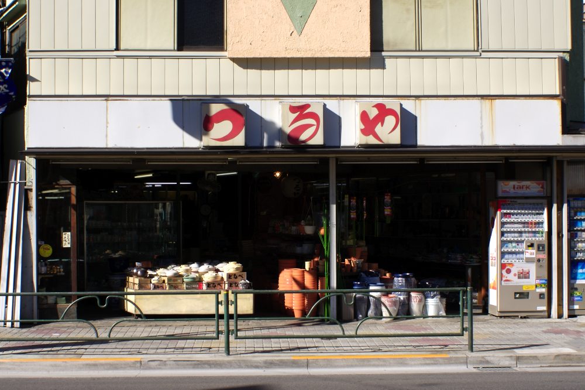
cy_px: 195
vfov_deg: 31.9
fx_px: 682
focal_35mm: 42
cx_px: 292
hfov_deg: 46.4
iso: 100
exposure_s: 1/125
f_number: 10
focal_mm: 28
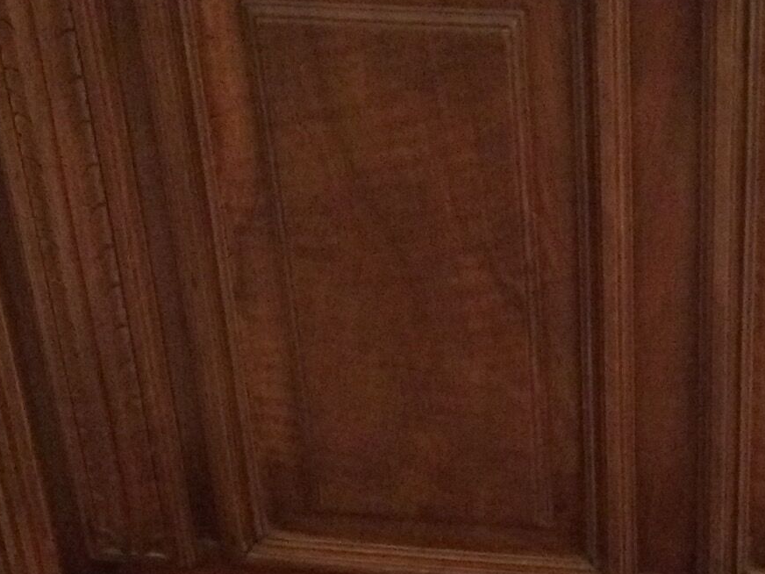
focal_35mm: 116
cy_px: 431
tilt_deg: -42.1
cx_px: 647
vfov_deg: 12.7
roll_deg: -1.2
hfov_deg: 16.8
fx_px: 2564
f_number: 2.4
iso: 500
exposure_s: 1/17
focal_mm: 3.3
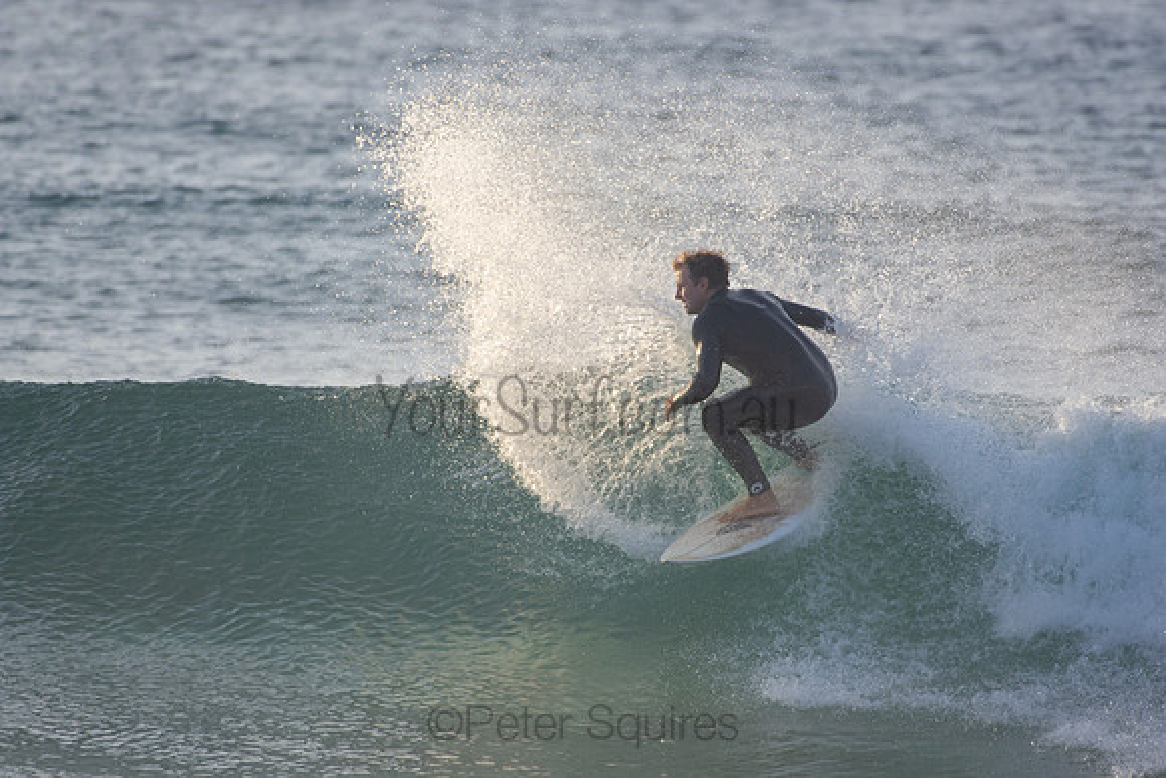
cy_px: 389
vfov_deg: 1.8
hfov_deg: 2.7
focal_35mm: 750
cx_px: 583
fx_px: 24296
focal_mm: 500
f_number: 5.6
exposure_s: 1/1250
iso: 400
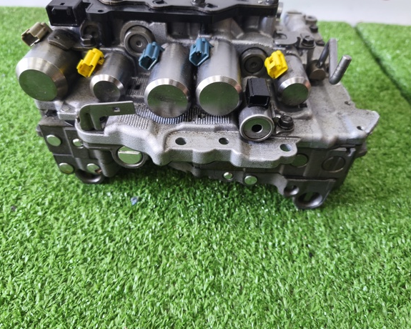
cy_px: 160
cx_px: 203
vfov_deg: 56.8
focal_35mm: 25
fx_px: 304
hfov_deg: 68.1
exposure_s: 1/50
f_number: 1.7
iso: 320
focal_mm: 5.35
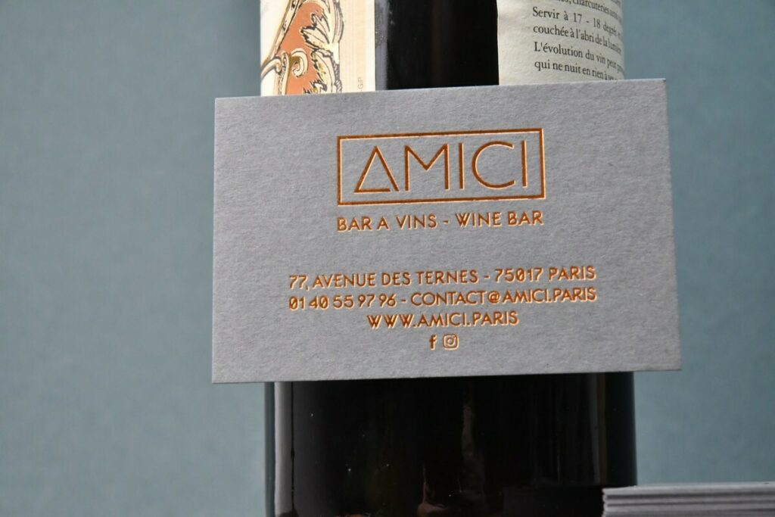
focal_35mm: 105
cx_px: 388
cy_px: 258
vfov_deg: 13.0
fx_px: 2261
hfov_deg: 19.5
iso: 2500
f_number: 13
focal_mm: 70
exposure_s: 1/100
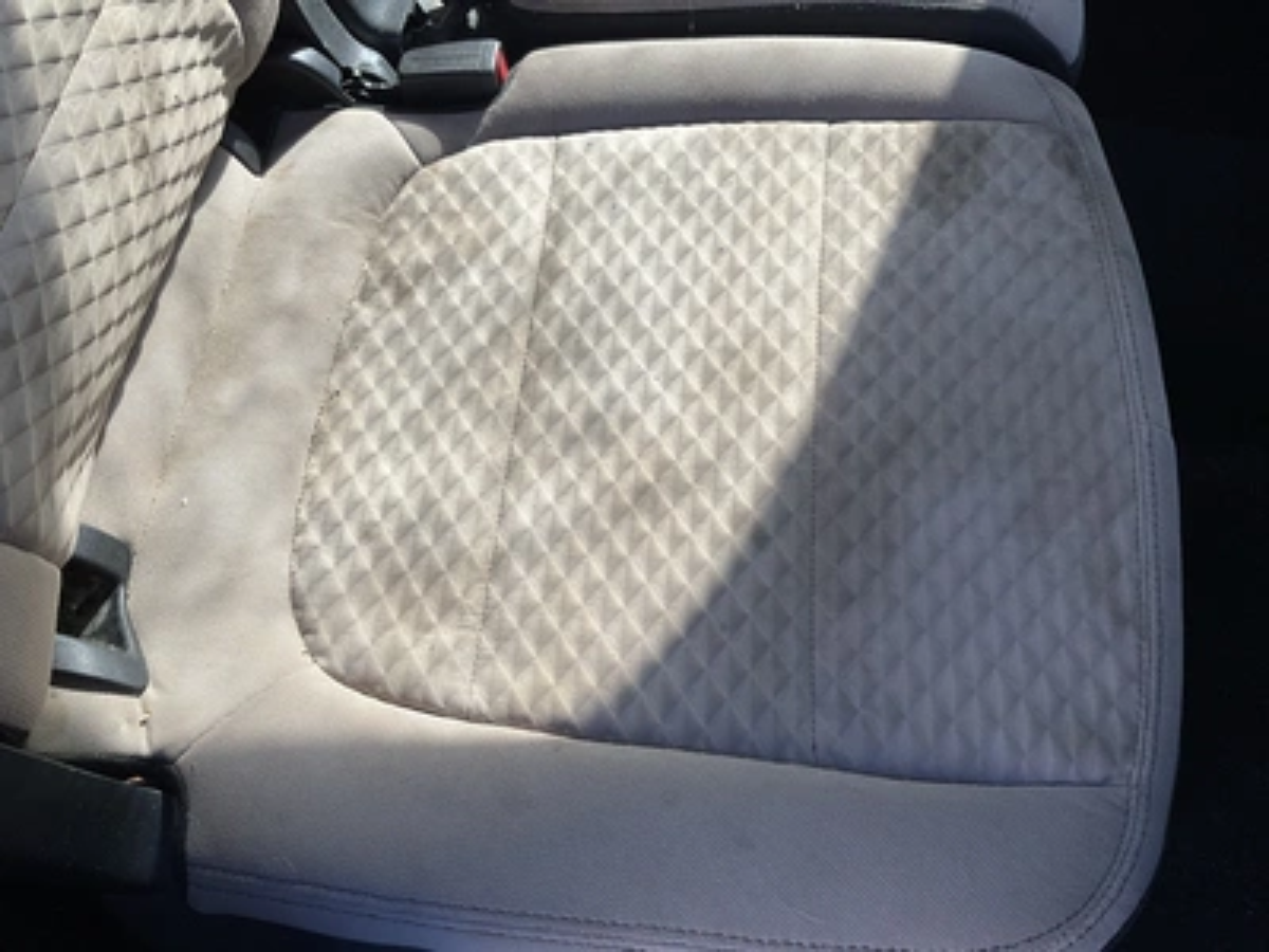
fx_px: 1063
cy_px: 476
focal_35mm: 29
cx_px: 634
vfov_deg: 48.2
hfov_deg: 61.7
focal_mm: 3
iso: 20
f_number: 1.8
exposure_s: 1/222
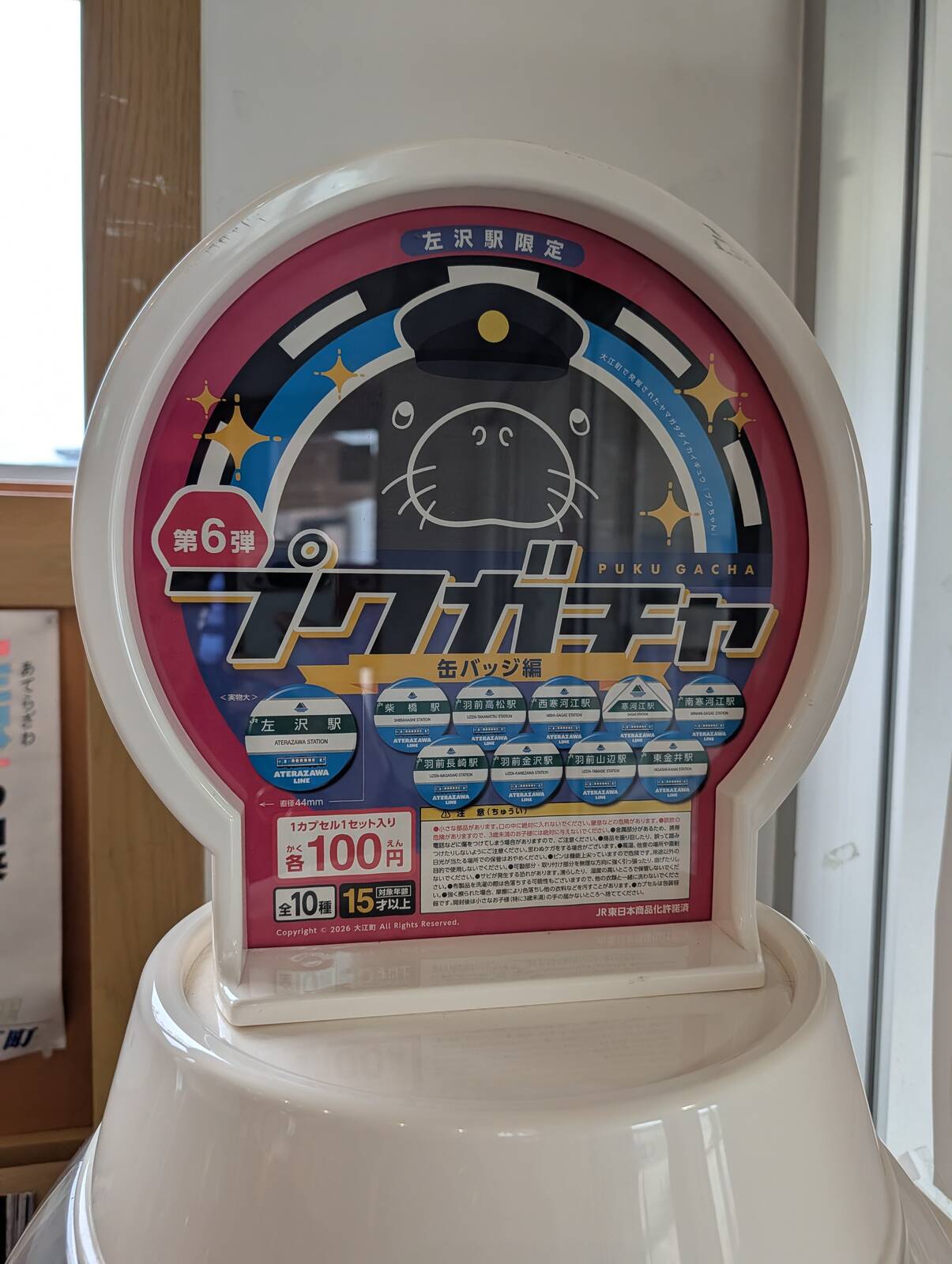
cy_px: 632
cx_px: 476
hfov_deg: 56.9
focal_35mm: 24
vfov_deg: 71.5
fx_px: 878
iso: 202
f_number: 1.68
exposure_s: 1/470
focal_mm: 6.9
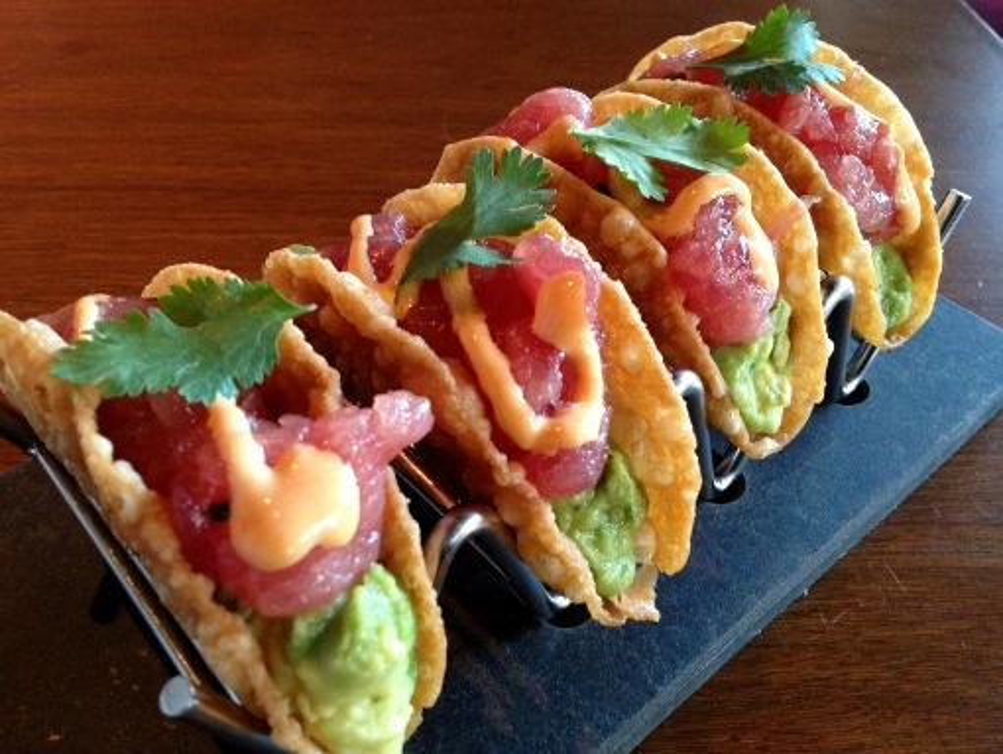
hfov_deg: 52.6
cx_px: 502
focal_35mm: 35
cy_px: 377
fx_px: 1015
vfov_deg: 40.7
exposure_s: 1/20
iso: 320
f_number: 2.4
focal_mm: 4.28
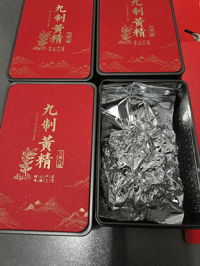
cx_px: 99
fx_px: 200
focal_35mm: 26
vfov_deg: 67.3
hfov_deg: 53.0
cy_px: 131
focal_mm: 4.7
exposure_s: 1/25
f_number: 1.7
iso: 2464
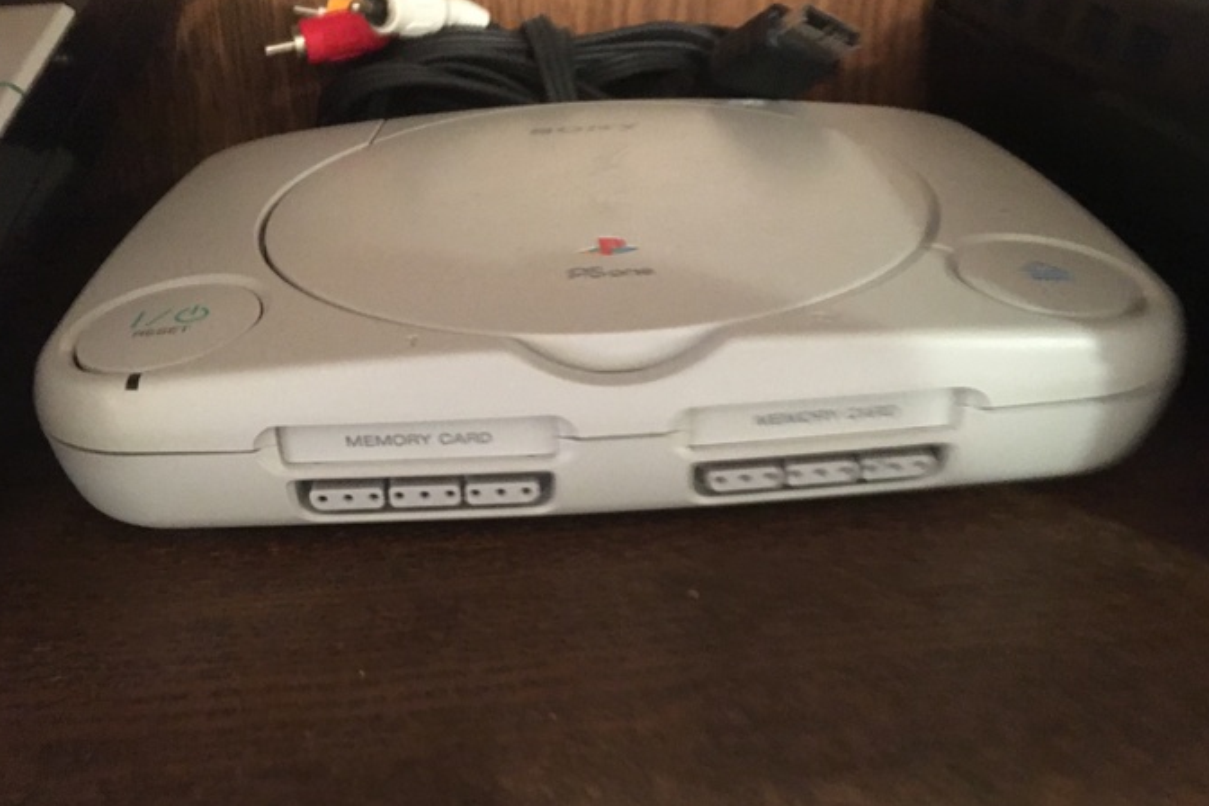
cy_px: 412
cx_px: 601
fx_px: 1041
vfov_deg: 42.3
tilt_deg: -32.3
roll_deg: +0.1
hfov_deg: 60.3
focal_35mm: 31
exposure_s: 1/4
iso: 100
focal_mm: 4.15
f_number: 2.2
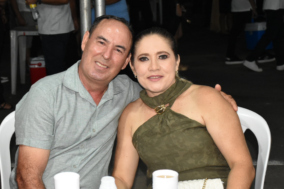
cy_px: 110
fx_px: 581
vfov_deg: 18.5
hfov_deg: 27.4
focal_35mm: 74
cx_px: 116
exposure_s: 1/100
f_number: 5.6
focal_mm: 35
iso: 2500
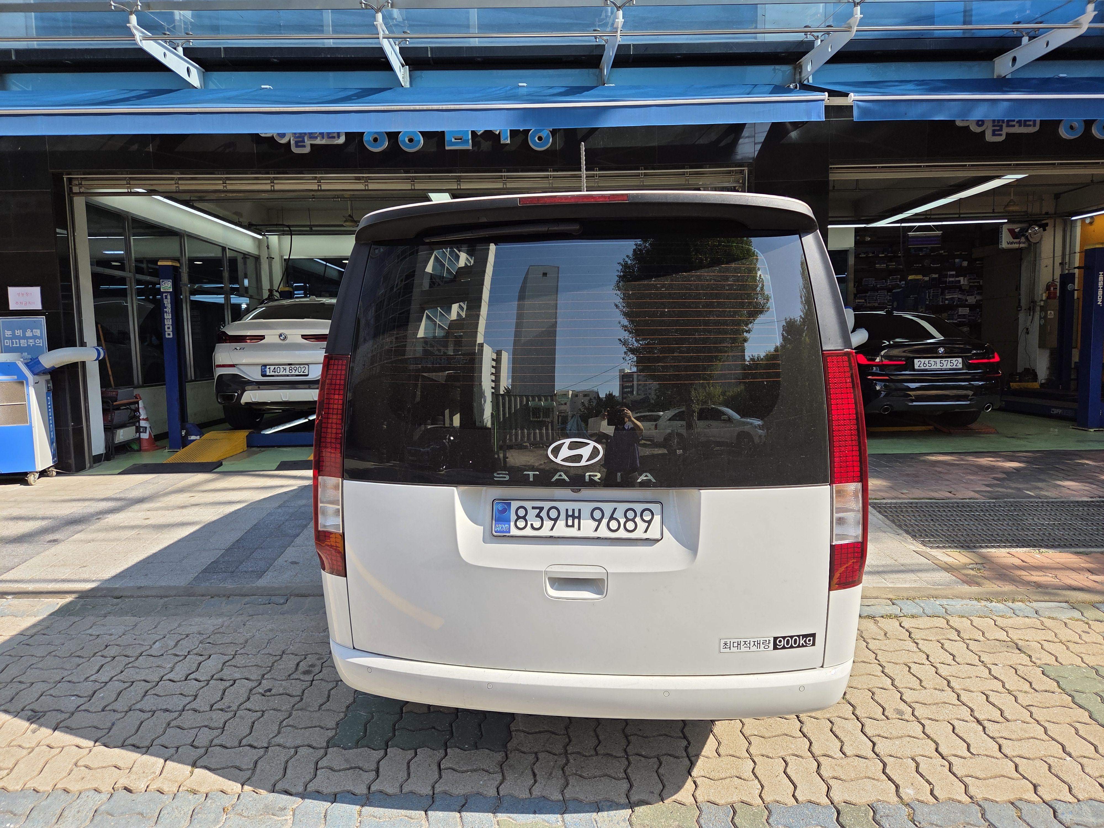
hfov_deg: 73.9
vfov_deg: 58.9
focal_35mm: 23
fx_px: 734
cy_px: 414
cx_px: 552
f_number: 1.8
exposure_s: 1/2686
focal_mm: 5.4
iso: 80
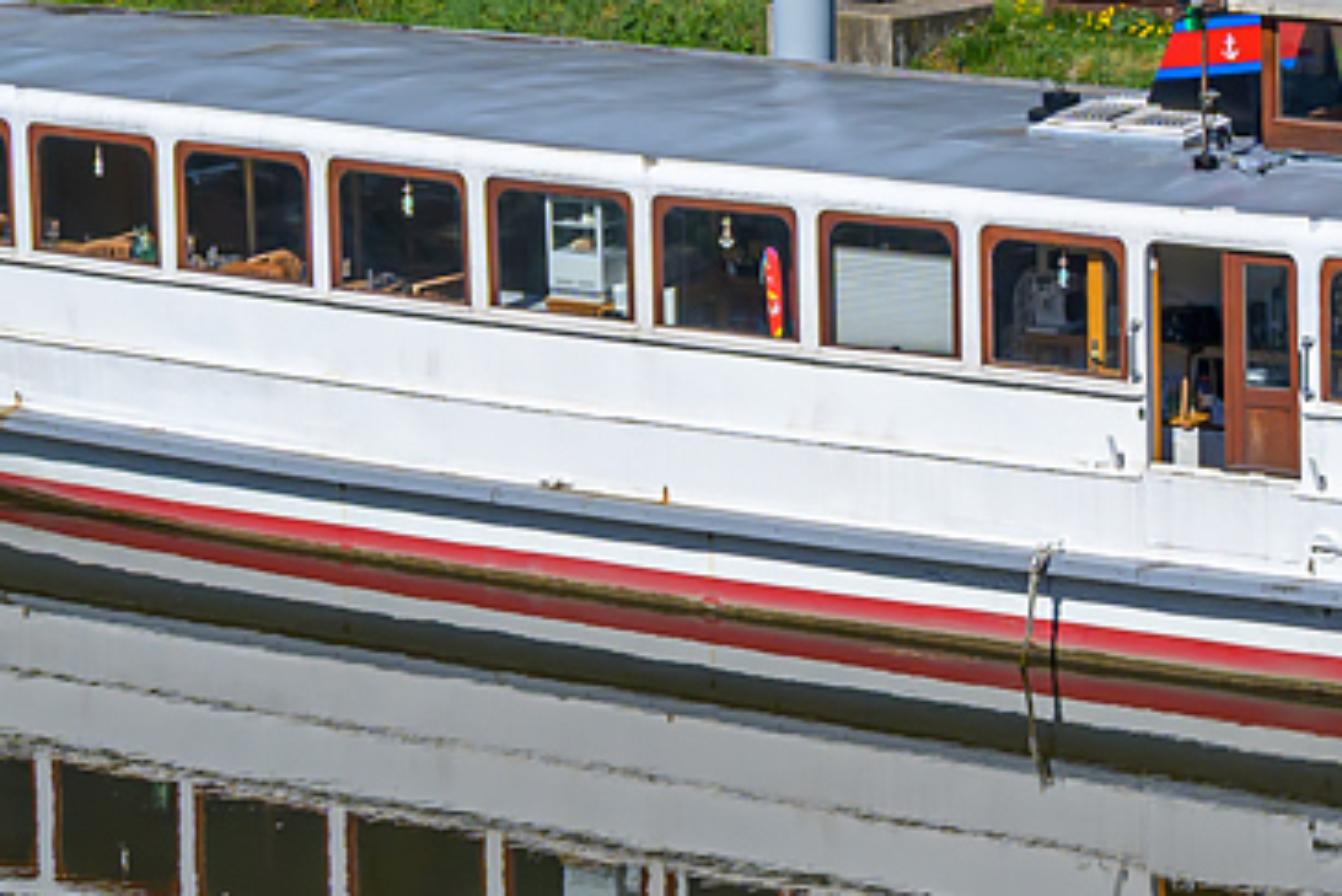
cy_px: 686
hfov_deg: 10.7
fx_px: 7011
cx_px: 1600
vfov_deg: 7.3
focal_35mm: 188
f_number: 7.1
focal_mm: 38
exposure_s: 1/1250
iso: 200
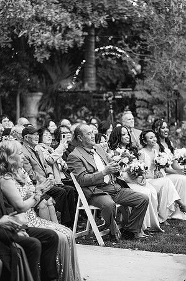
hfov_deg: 16.0
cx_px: 93
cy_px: 140
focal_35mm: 85
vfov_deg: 23.9
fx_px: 660
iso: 200
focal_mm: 85
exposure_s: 1/250
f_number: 2
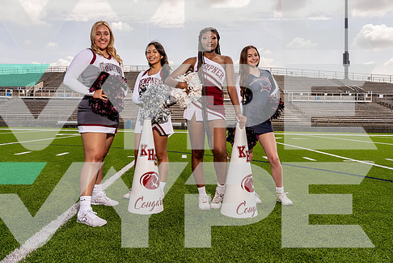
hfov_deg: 60.0
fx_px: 339
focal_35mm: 31
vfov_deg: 42.2
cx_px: 171
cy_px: 107
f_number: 8
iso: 100
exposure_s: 1/250
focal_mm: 26
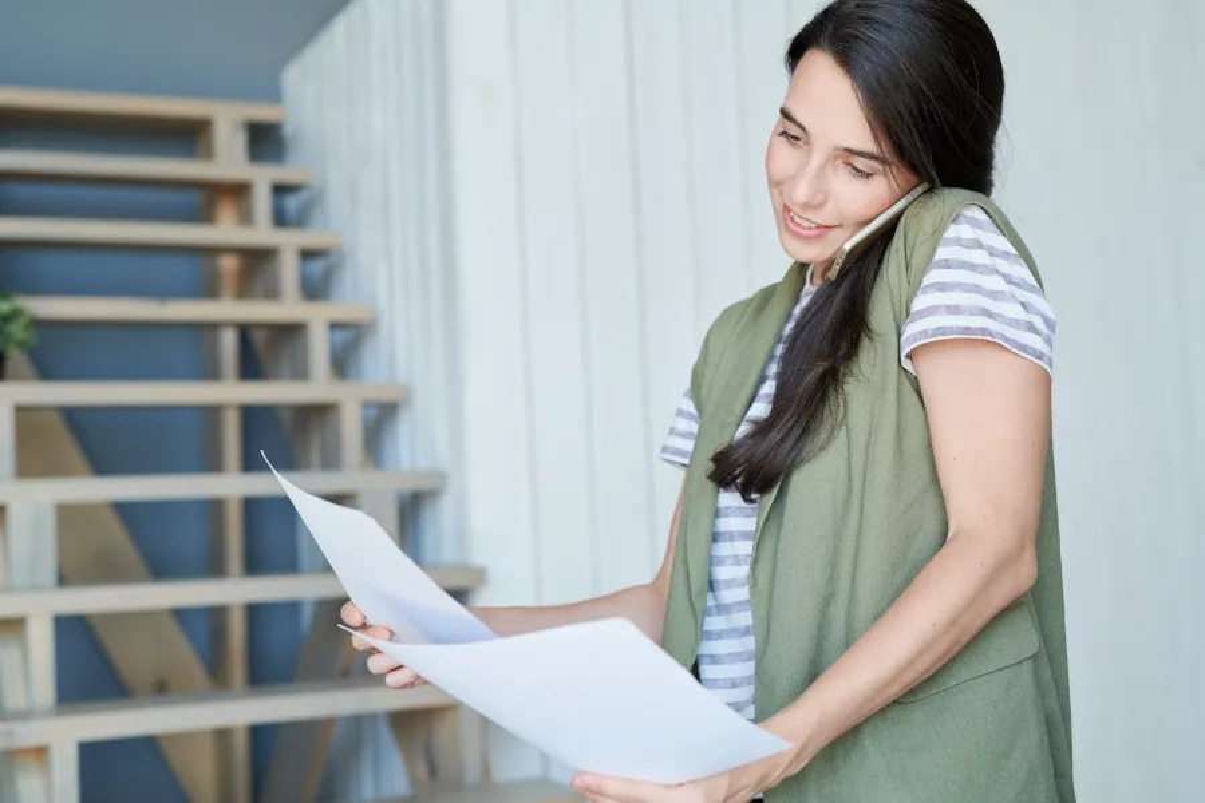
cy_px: 402
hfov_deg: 39.6
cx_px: 602
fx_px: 1673
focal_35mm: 50
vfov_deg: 27.0
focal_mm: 50
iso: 400
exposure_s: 1/320
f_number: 3.2
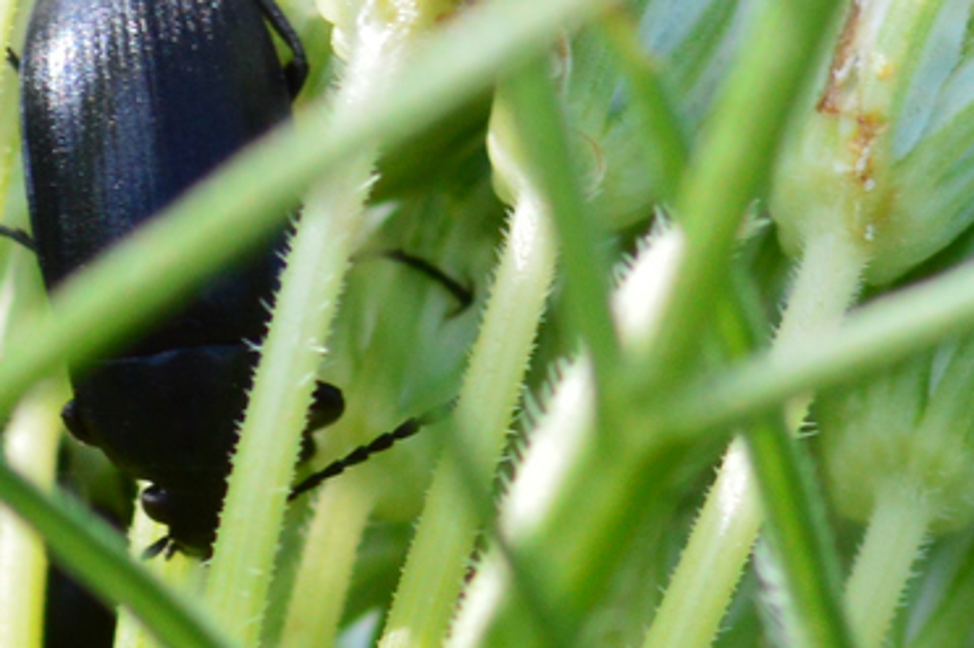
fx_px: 10492
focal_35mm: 388
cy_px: 194
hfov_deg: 5.3
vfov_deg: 3.5
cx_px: 173
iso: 400
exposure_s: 1/250
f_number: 10
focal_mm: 100
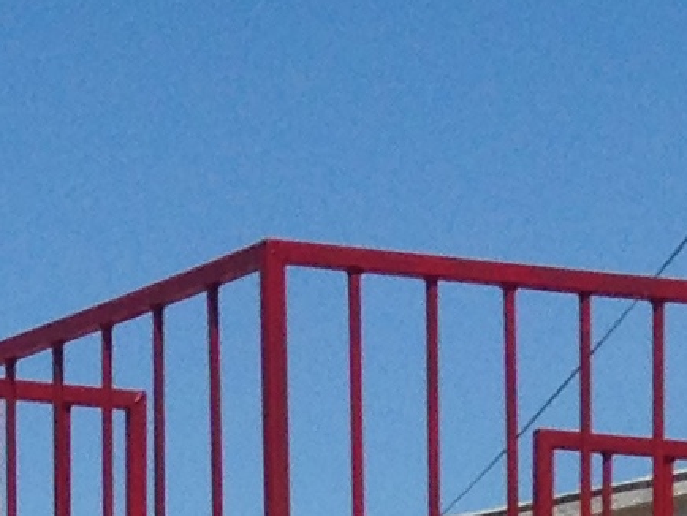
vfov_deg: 5.4
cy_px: 1903
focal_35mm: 248
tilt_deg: -10.9
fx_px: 4925
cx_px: 277
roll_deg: +3.3
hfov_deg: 8.0
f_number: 2.4
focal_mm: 4.12
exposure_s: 1/2857
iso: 50
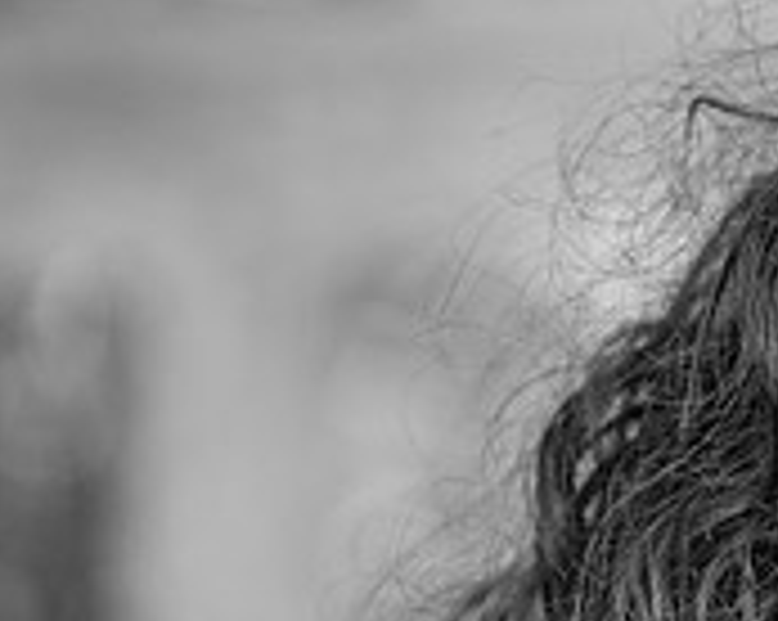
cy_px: 886
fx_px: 14191
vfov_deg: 2.5
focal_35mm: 617
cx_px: 1112
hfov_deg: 3.1
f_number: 3.5
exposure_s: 1/320
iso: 100
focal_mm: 105
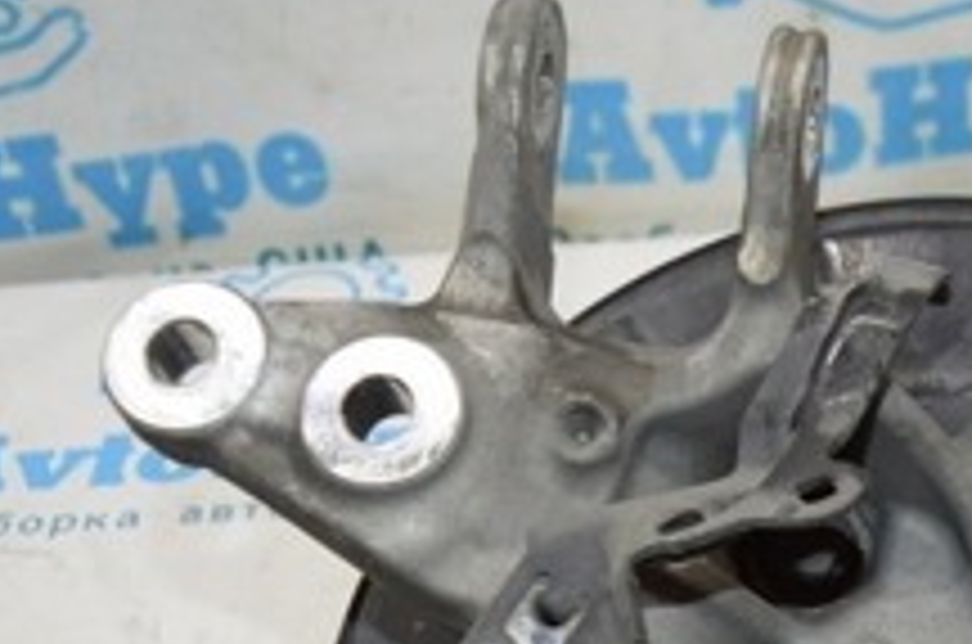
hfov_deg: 22.4
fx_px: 2398
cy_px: 750
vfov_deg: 14.8
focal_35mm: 89
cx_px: 850
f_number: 4
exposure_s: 1/80
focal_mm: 20
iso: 400
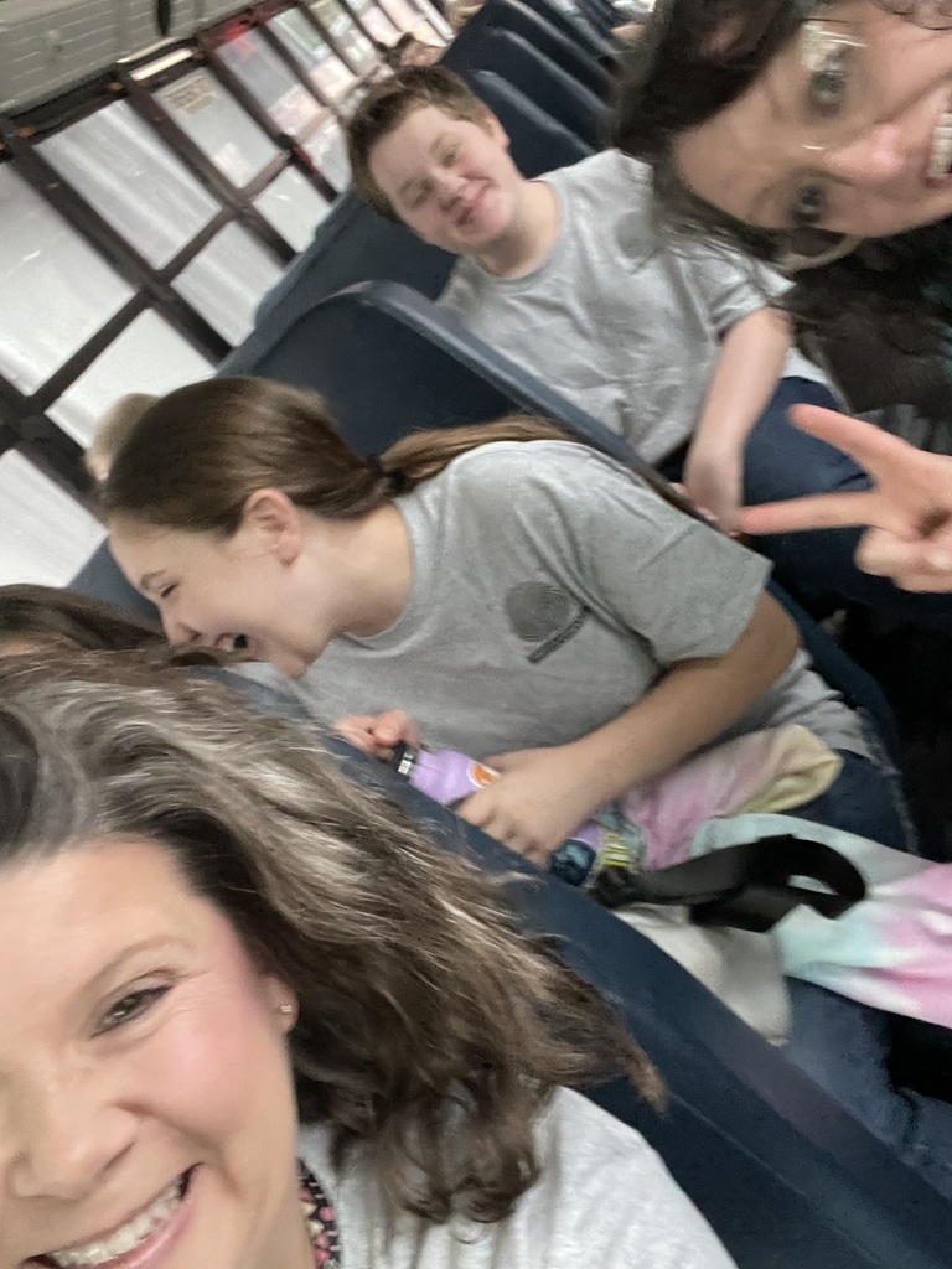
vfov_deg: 60.0
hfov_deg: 46.8
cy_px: 634
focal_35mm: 30
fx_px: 1100
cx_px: 476
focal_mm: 2.71
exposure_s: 1/30
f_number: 2.2
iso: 640
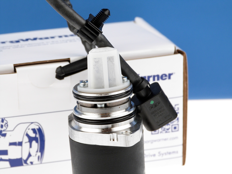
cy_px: 87
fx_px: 918
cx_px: 116
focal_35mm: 137
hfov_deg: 14.4
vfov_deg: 10.8
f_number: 3.6
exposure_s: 1/80
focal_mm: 24.6
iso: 100
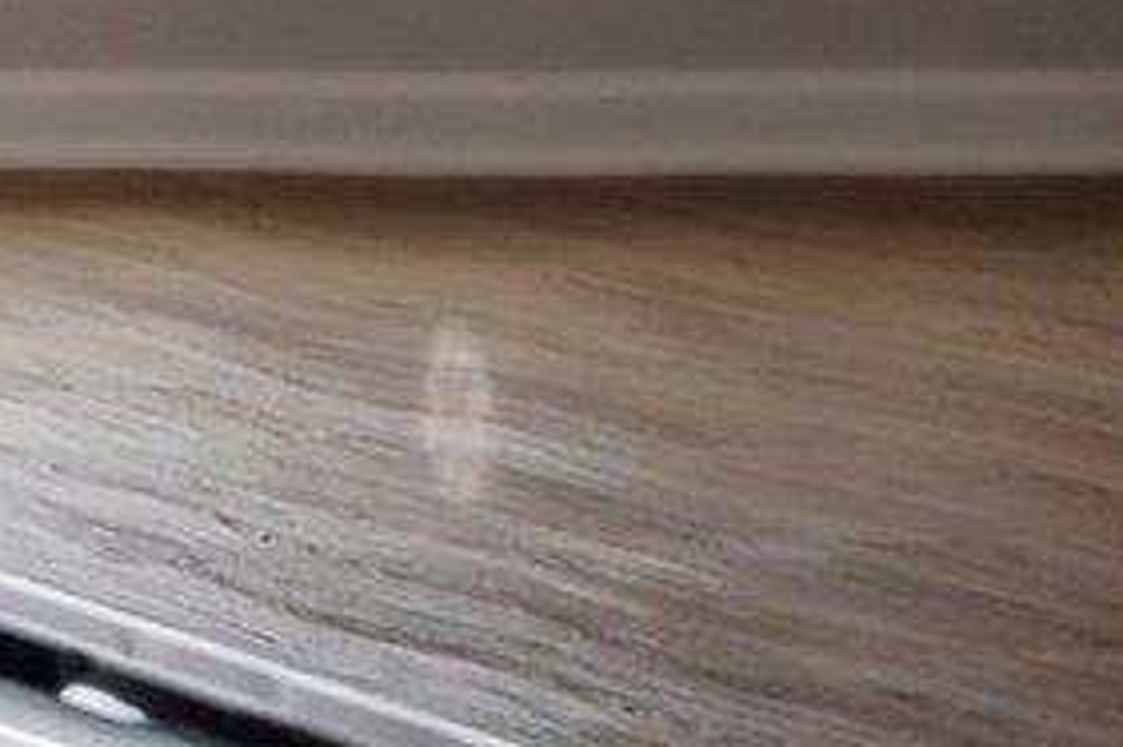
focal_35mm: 248
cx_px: -2790
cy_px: -393
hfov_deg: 7.0
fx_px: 7731
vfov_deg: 5.5
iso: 160
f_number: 7.1
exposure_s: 1/40
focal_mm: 34
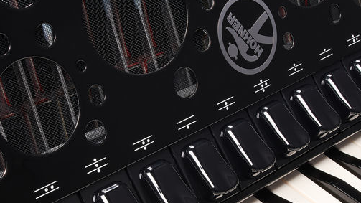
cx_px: 184
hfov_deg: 28.2
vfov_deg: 16.1
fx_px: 718
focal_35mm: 75
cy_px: 125
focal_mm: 45
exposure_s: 1/200
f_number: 16
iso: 64
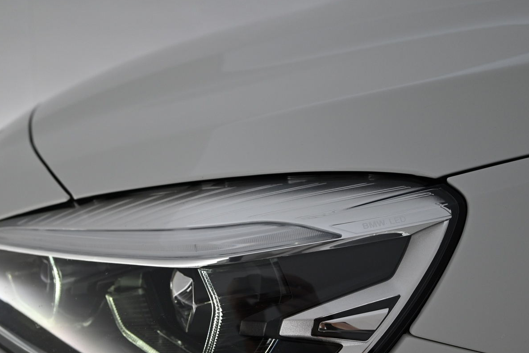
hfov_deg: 46.5
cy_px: 232
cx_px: 222
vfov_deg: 31.9
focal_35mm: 42
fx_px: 612
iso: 450
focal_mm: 30.5
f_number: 4.8
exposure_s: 1/125
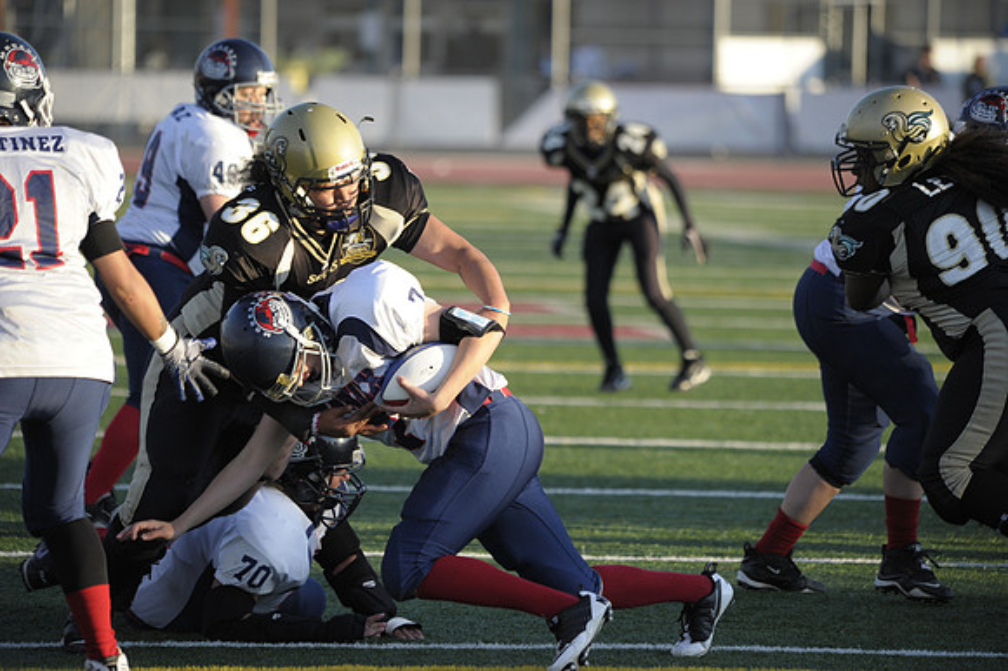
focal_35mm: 380
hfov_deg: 5.4
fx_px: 10634
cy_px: 336
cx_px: 504
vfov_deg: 3.6
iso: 1100
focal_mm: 380
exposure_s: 1/1000
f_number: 6.3
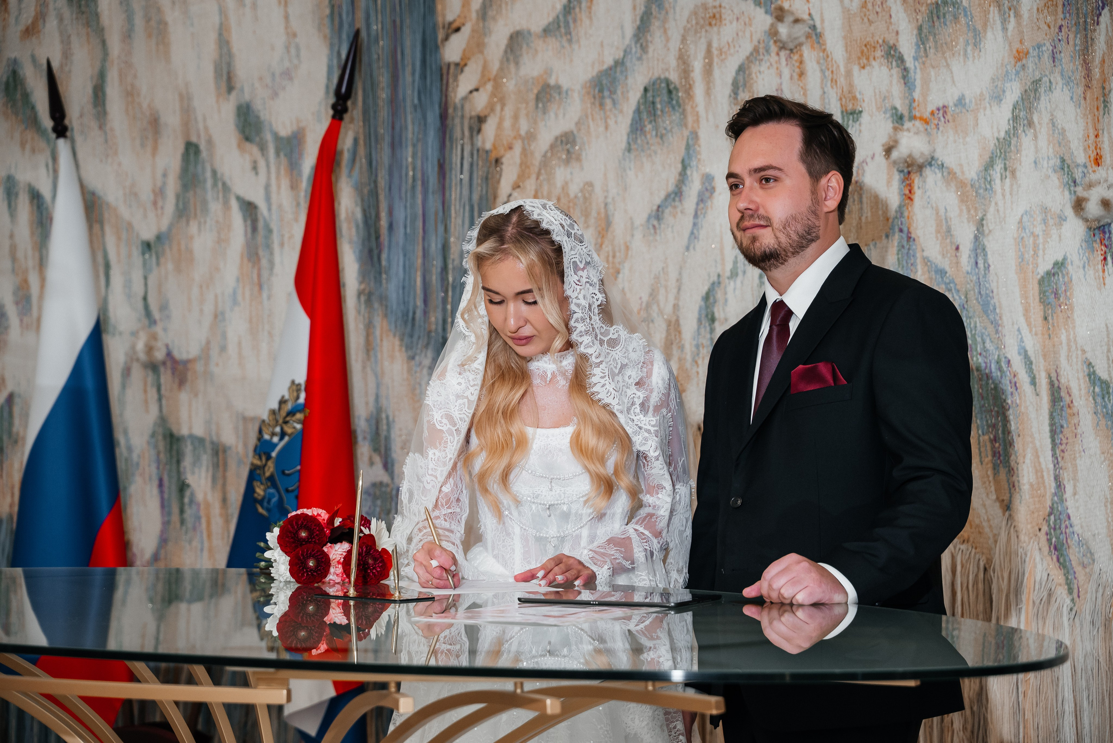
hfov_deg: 27.0
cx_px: 556
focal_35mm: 75
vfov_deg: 18.2
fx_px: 2320
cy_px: 372
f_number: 4.5
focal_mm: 75
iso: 800
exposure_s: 1/200
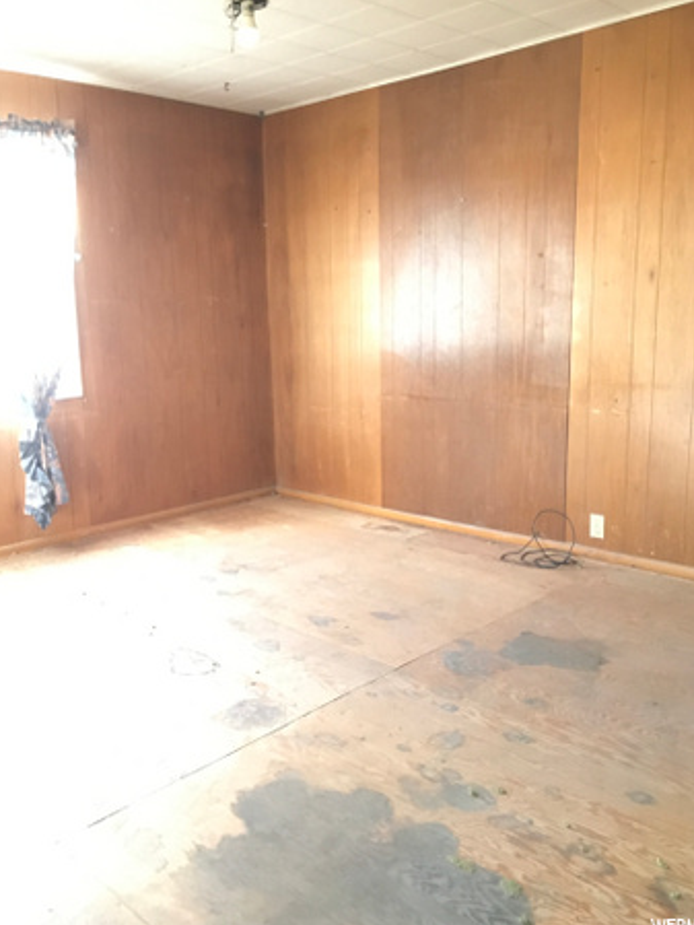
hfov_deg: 45.5
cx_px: 346
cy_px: 439
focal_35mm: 31
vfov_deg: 58.3
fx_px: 828
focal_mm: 4.15
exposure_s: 1/15
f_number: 2.2
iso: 200
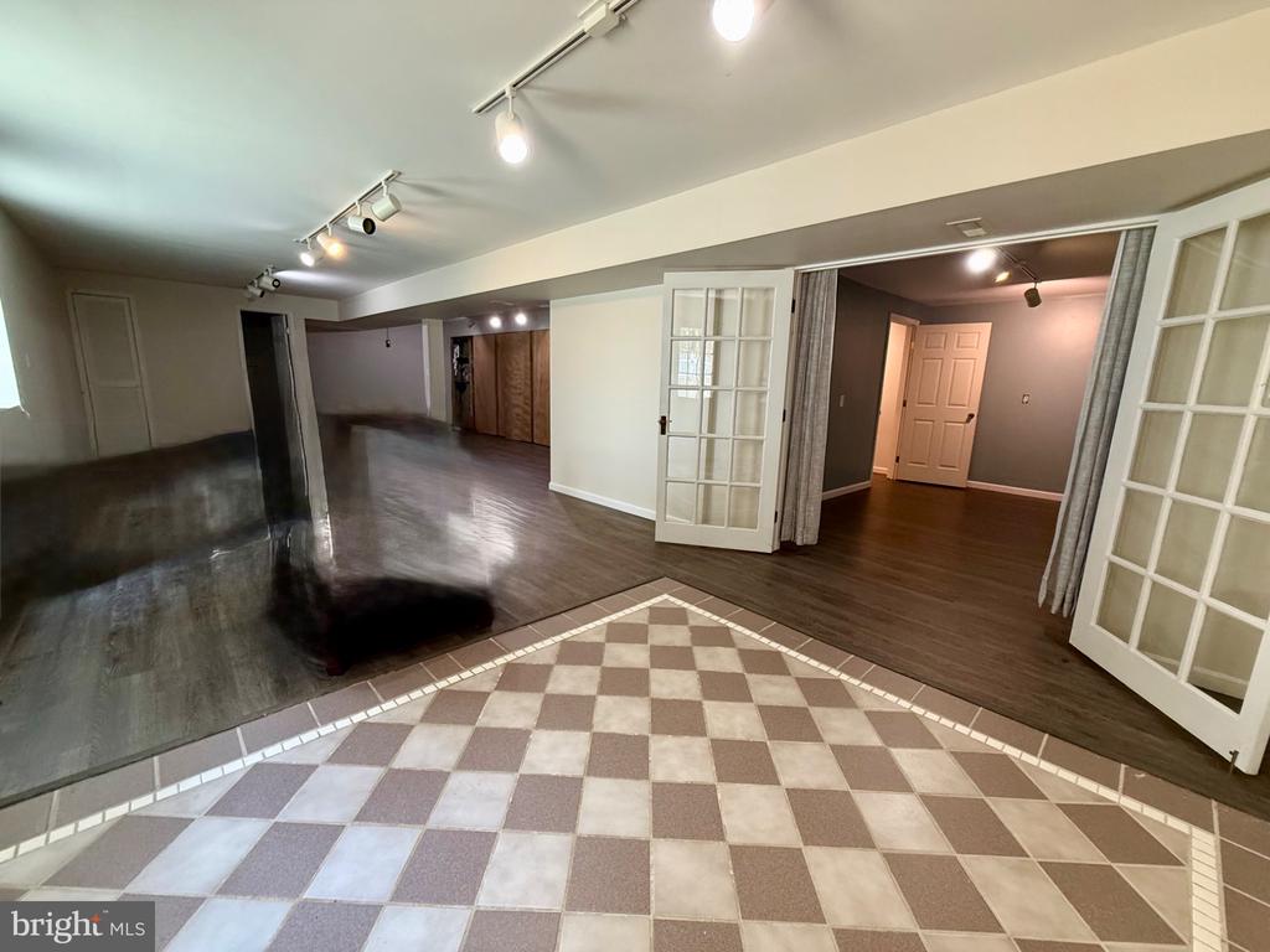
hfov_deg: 102.1
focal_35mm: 14
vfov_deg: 85.7
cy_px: 476
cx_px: 635
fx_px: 514
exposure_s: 1/60
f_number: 2.2
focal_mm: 2.22
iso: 320
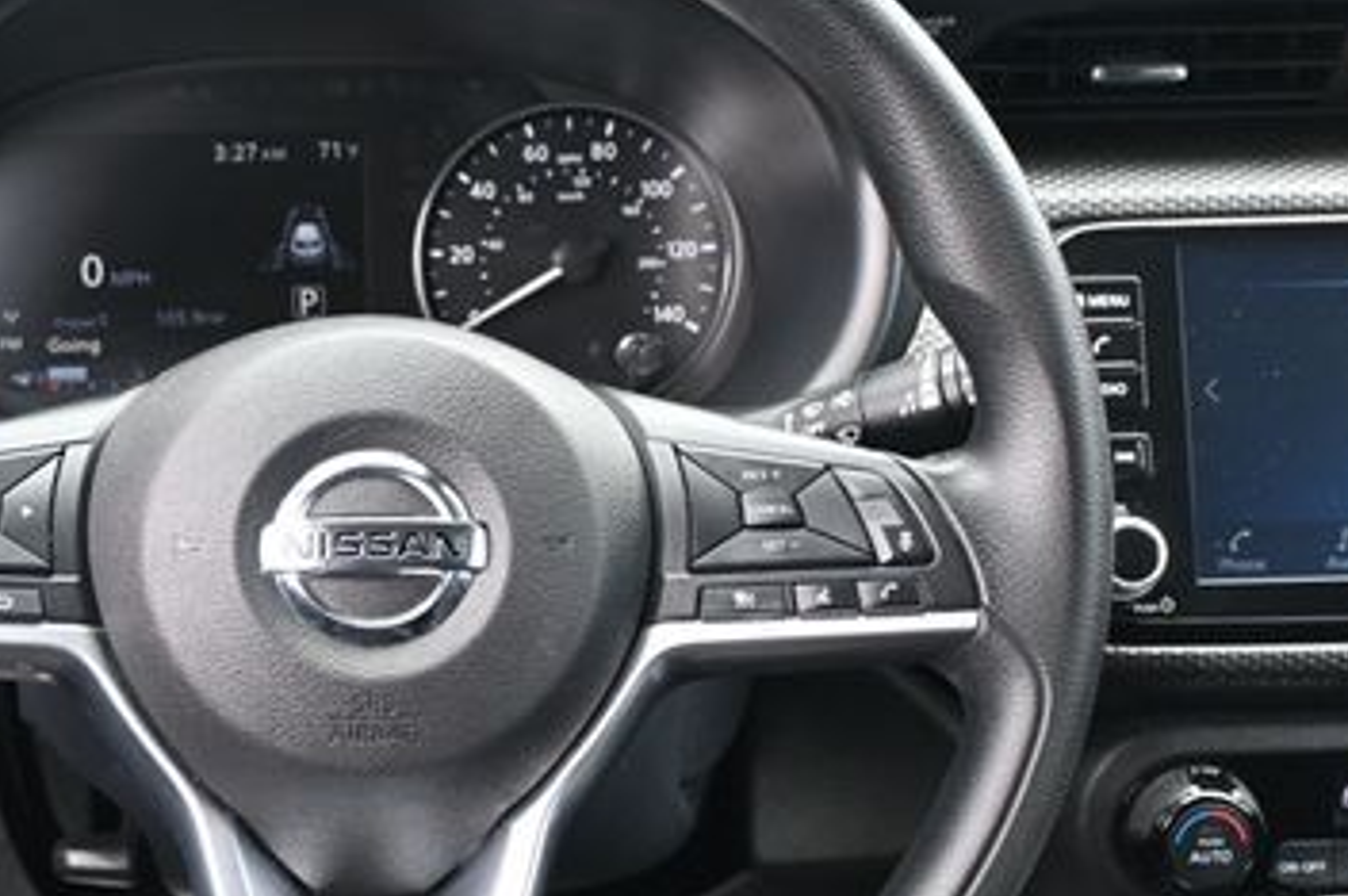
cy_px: 521
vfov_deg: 18.8
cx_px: 364
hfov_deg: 27.6
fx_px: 2707
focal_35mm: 72
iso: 800
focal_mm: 26.5
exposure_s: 1/125
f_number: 4.5
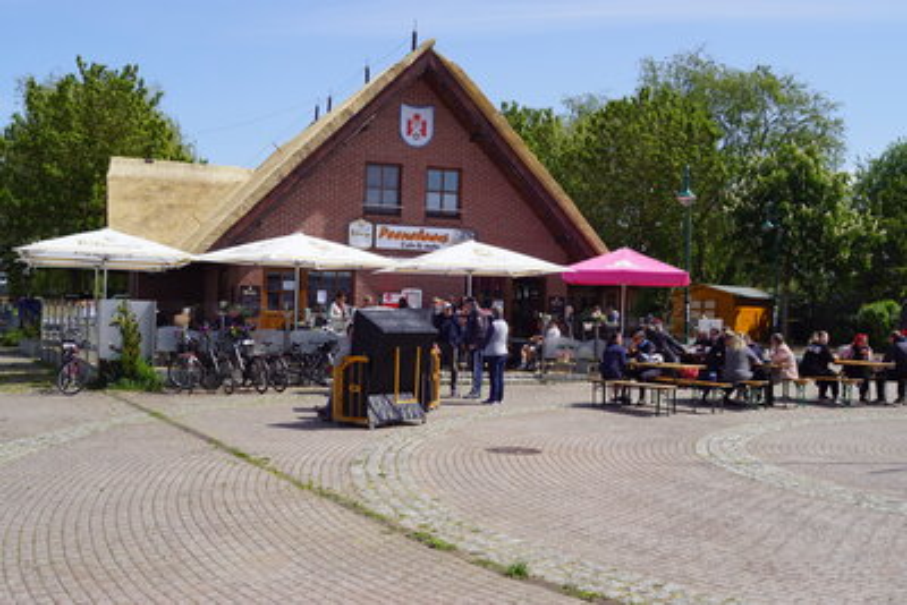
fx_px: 1058
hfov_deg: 46.4
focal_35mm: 42
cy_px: 302
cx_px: 454
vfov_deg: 31.9
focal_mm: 28
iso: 100
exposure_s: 1/200
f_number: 11
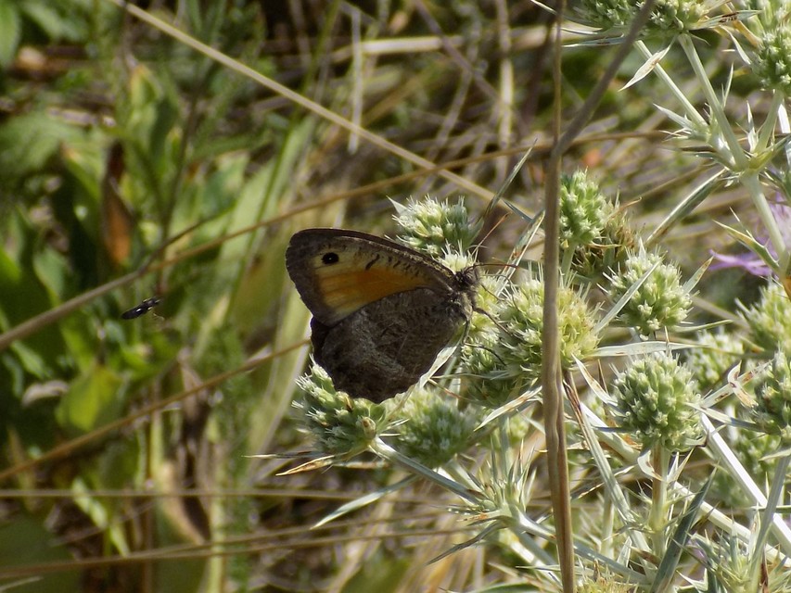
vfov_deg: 12.6
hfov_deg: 16.7
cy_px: 296
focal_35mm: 118
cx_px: 396
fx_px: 2697
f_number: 4.8
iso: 80
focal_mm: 20.9
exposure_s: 1/500
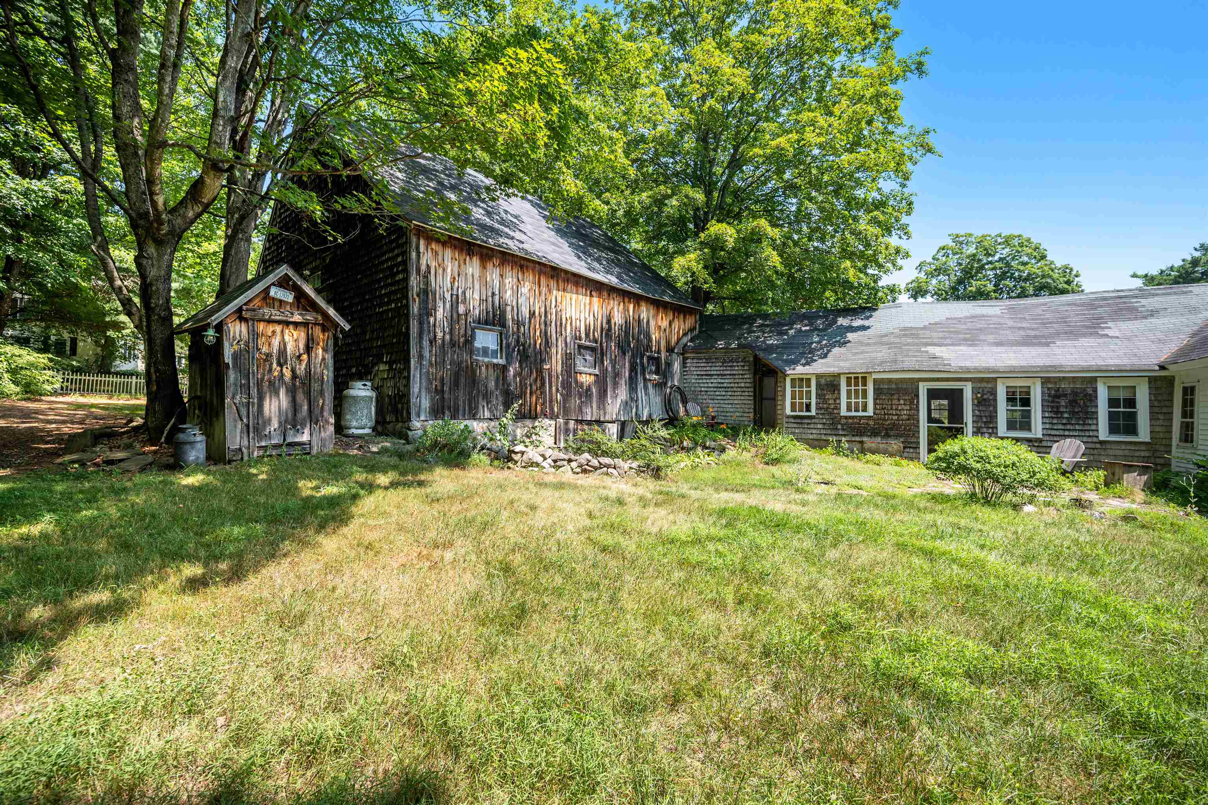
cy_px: 402
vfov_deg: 81.2
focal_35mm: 14
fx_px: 470
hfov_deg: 104.3
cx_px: 604
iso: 125
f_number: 4
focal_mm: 14
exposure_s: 1/2500
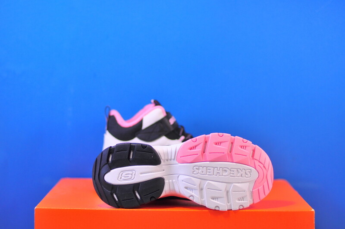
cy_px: 114
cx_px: 172
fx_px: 718
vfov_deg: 18.1
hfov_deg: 27.0
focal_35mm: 75
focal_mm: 50
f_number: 2
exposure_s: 1/320
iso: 250
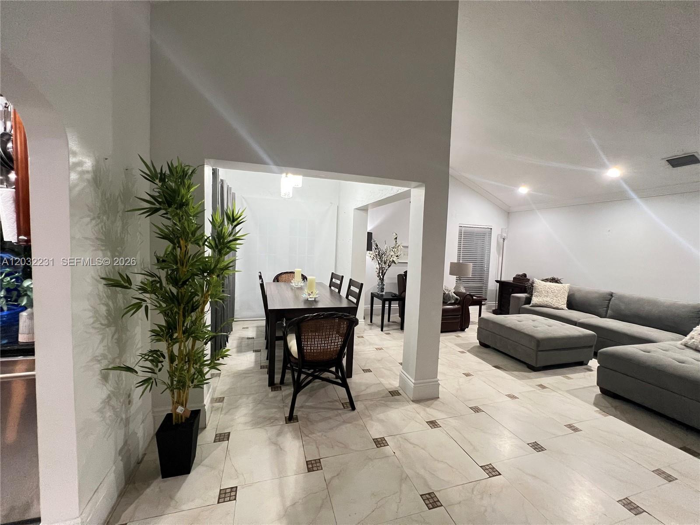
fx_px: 263
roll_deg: -1.9
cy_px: 262
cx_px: 350
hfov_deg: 106.2
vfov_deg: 89.9
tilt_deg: -3.4
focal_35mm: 13
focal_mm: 1.57
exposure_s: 1/60
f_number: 1.8
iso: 400
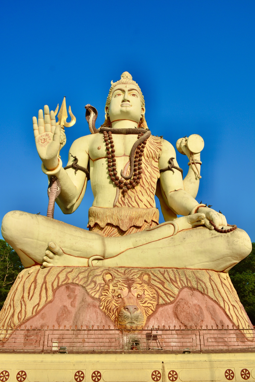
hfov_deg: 47.9
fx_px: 287
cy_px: 191
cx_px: 128
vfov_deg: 67.4
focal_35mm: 27
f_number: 9
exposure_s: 1/320
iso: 100
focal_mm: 18
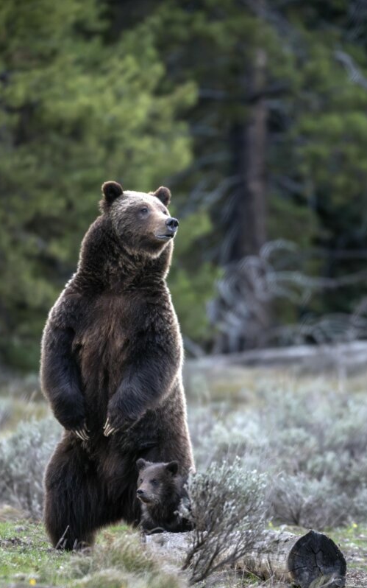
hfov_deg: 1.4
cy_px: 294
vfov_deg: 2.3
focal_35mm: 920
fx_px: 14718
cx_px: 200
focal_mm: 600
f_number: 6.3
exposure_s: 1/320
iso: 2500
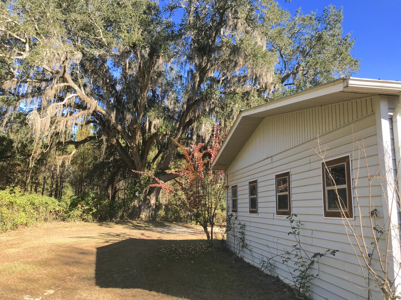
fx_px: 324
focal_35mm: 28
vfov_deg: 49.7
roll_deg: -1.7
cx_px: 200
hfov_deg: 63.4
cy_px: 150
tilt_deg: +11.7
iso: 20
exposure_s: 1/587
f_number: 1.8
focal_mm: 3.99
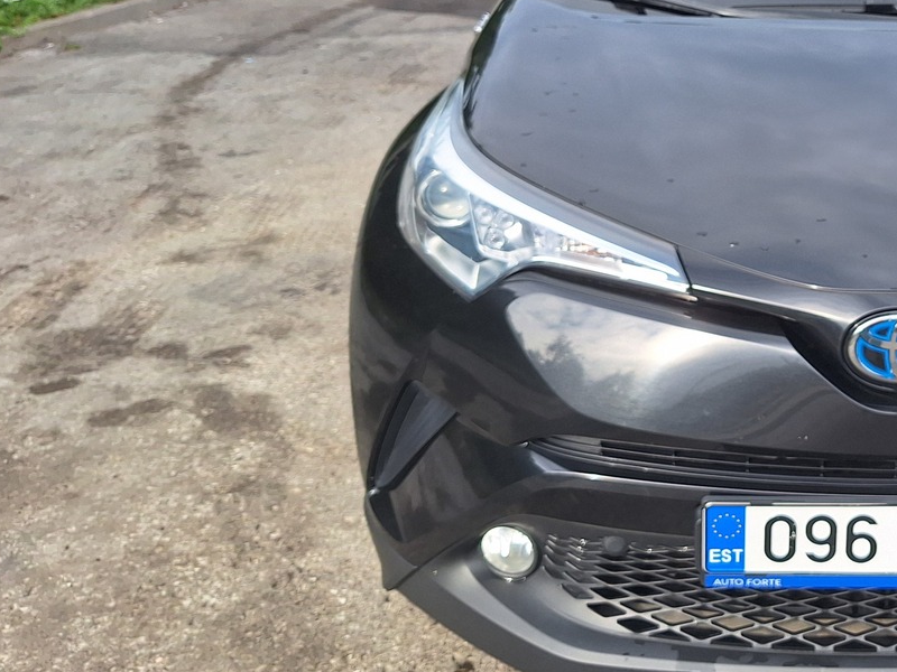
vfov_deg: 30.8
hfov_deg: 37.7
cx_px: 851
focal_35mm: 46
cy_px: 143
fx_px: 1192
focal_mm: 5.54
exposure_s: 1/1038
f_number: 1.8
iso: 40
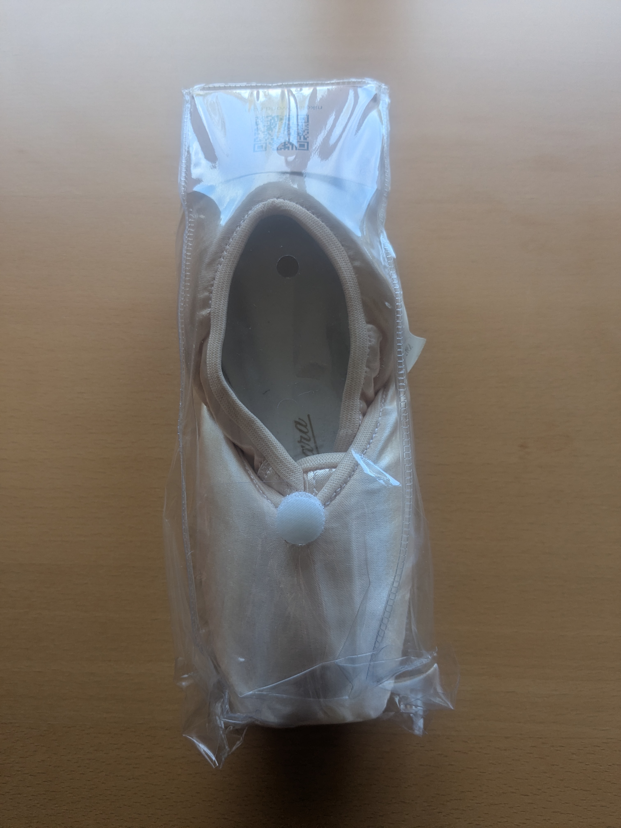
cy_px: 414
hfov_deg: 51.4
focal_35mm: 27
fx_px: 646
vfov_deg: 65.3
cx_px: 310
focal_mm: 4.38
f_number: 1.73
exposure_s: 1/161
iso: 54
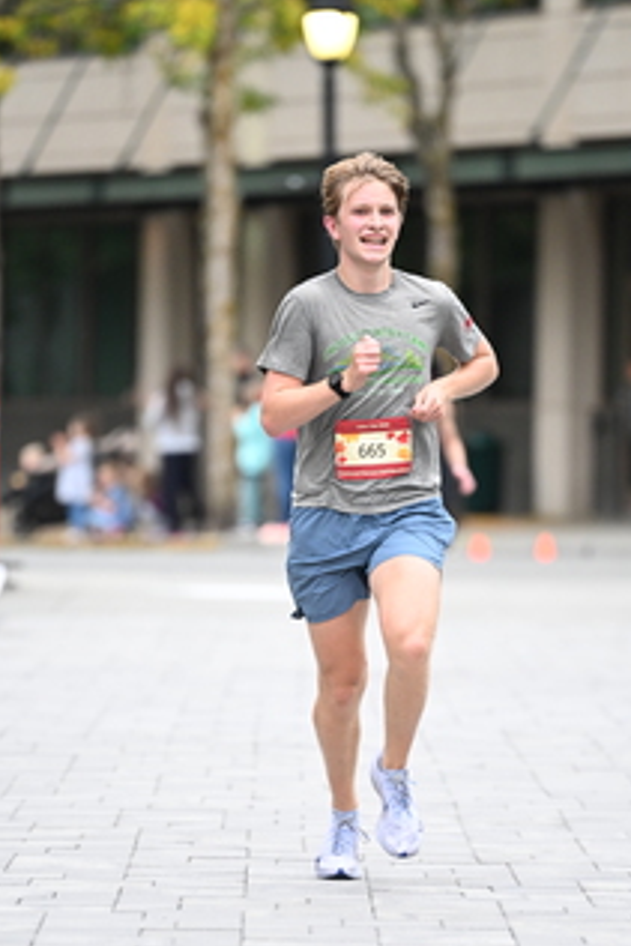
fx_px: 9139
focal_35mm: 348
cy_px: 608
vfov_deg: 5.9
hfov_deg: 4.0
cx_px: 339
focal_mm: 200
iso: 1600
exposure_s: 1/800
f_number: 2.8
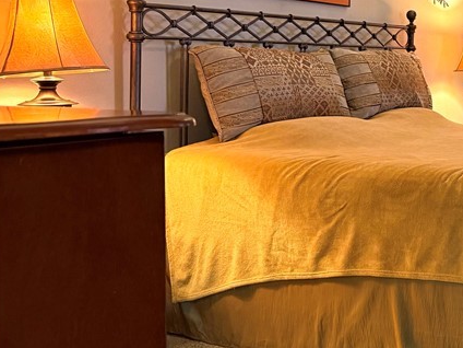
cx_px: 549
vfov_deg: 24.9
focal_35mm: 58
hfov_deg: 29.0
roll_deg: -1.1
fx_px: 776
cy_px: 86
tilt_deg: -1.6
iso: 400
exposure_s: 1/60
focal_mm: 6.76
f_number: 1.78
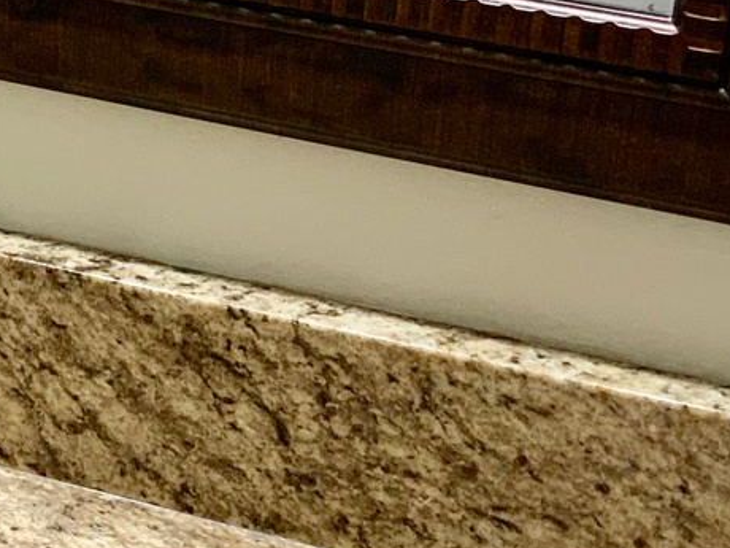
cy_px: 6
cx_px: -373
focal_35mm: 129
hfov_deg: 14.3
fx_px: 2720
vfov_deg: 11.4
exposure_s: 1/60
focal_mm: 3
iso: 50
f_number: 1.8
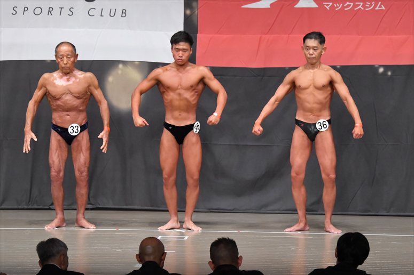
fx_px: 2149
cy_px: 138
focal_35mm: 187
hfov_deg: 11.0
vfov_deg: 7.3
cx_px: 207
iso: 6400
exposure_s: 1/400
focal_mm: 125
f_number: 5.6
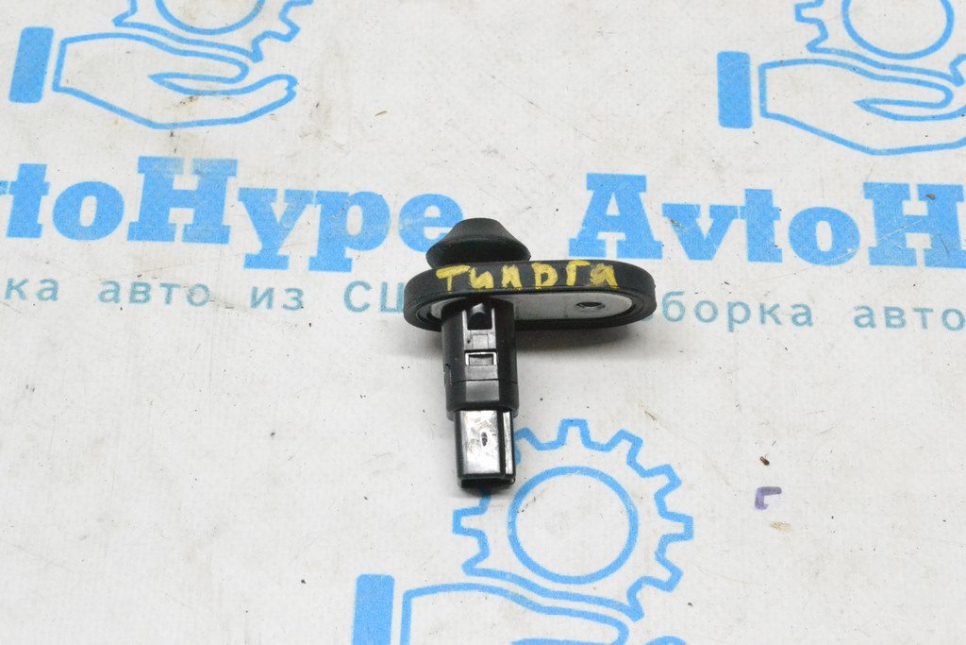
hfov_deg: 27.0
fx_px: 2013
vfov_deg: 18.2
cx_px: 483
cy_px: 322
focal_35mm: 75
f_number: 13
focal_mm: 50
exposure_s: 1/160
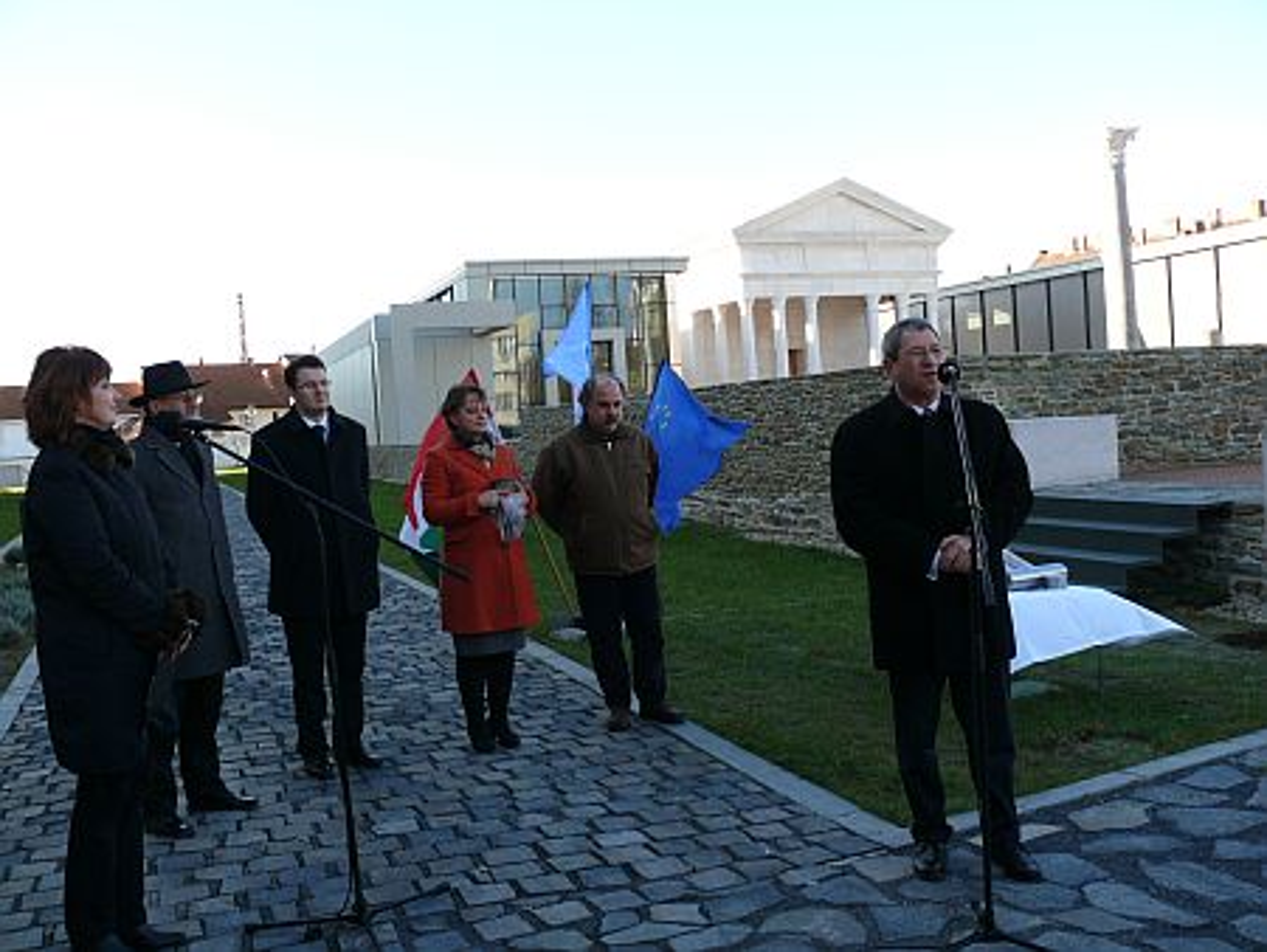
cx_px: 634
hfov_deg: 52.6
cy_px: 476
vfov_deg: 40.7
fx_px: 1282
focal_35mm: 35
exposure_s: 1/200
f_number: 4
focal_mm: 7.4
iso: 100
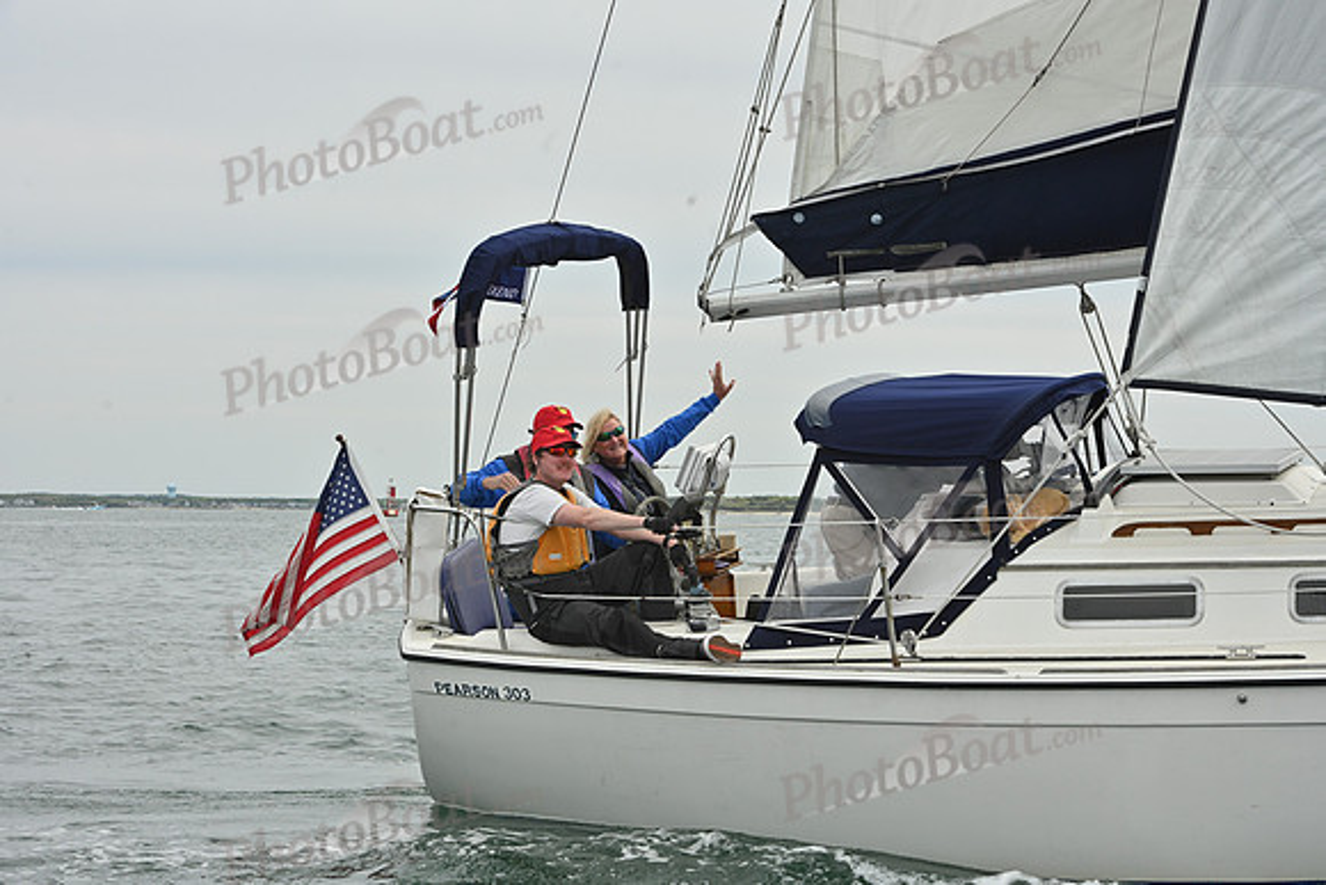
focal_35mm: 86
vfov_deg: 15.9
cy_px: 442
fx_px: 3168
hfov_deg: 23.6
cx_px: 663
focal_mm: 86
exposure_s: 1/800
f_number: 10
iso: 320
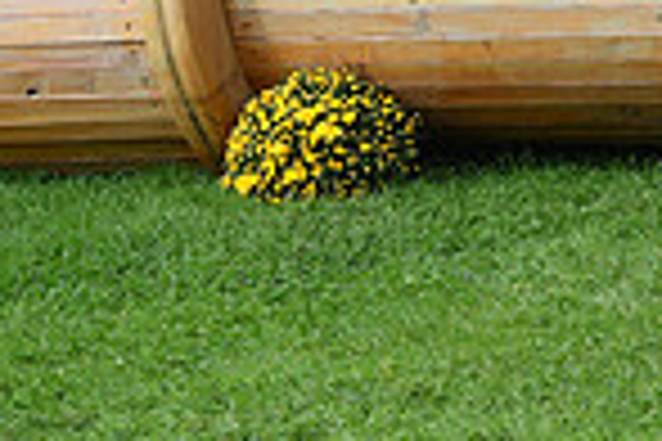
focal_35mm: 475
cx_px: 1103
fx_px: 8734
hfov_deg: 4.3
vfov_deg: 2.9
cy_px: -418
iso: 360
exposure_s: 1/1250
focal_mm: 120
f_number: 4.5
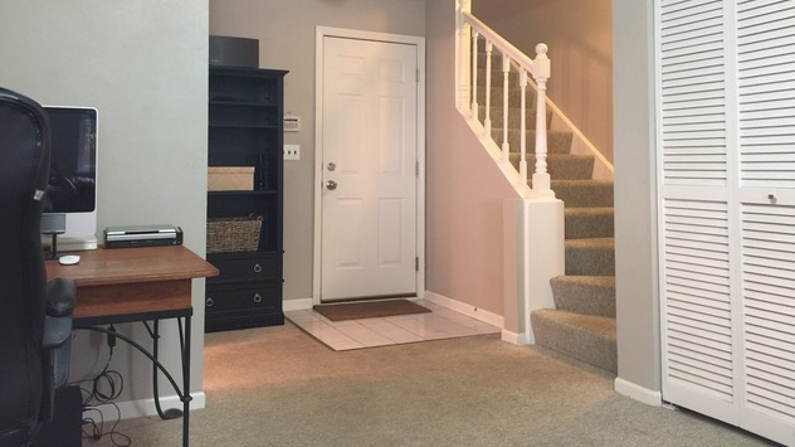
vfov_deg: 36.3
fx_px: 674
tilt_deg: +1.6
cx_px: 398
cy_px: 150
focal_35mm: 32
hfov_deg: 61.0
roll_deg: -0.2
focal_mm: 4.15
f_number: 2.2
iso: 100
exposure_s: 1/10
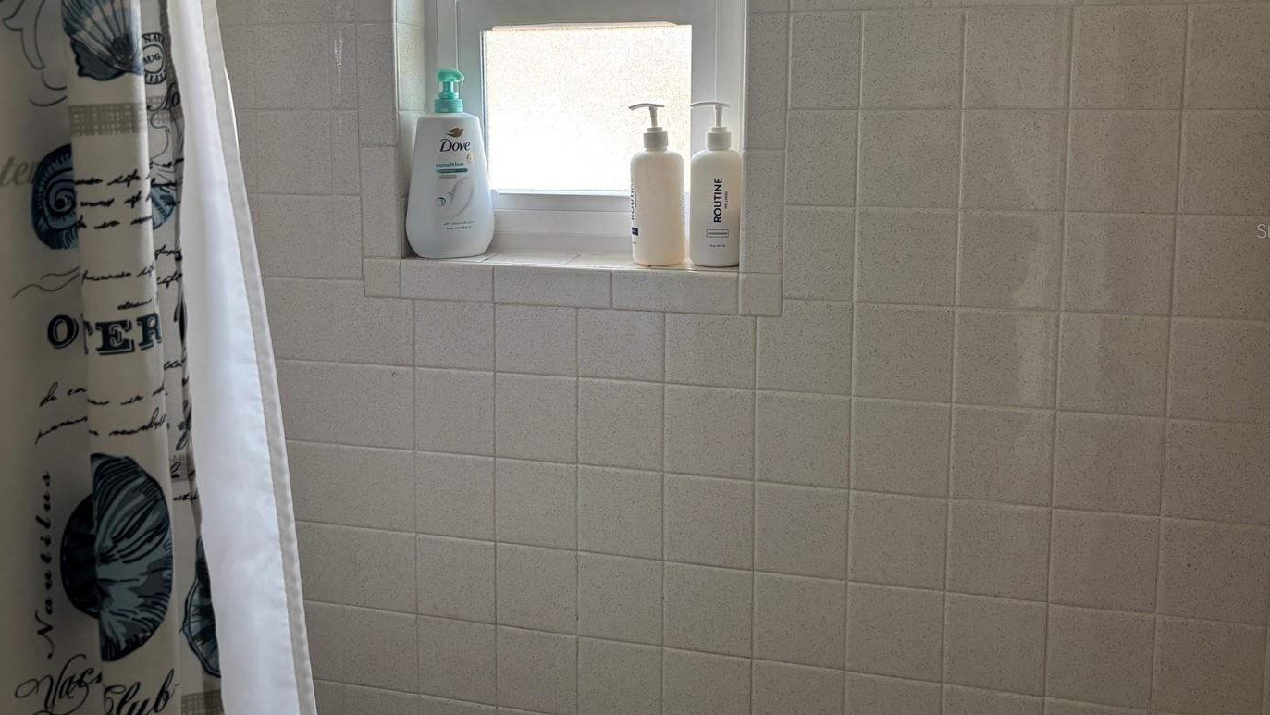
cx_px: 604
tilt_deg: -5.3
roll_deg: -0.7
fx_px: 1112
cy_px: 230
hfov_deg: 59.4
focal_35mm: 33
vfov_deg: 35.3
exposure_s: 1/121
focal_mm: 5.96
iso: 100
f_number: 1.6
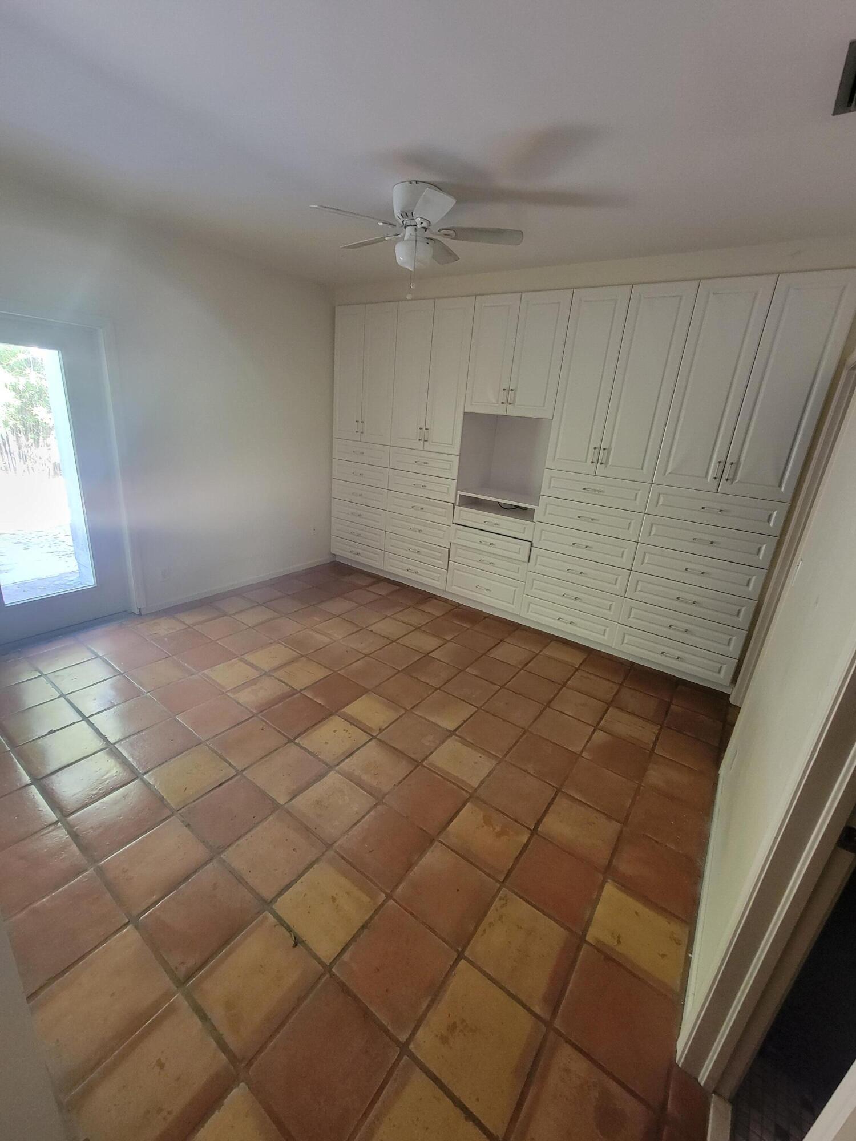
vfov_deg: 106.2
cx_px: 428
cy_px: 570
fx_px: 429
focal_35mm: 13
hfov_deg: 89.9
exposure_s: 1/30
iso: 500
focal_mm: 2.2
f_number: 2.2
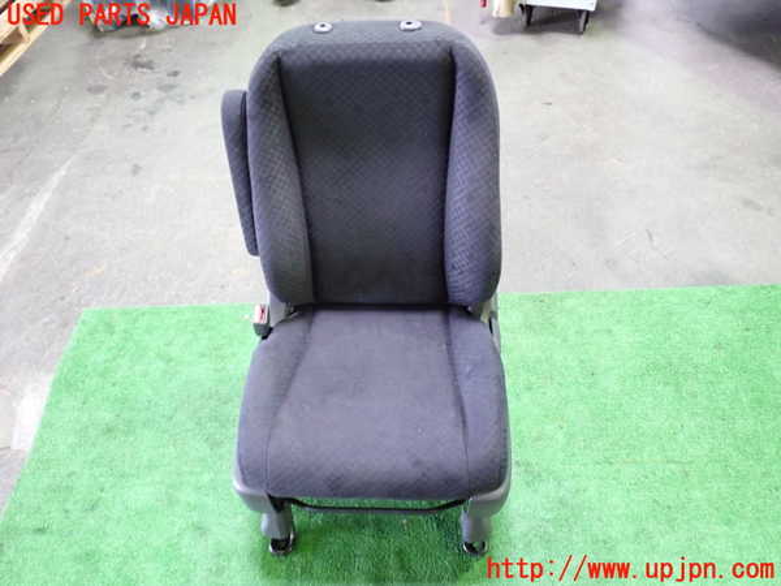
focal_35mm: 28
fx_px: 632
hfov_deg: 63.4
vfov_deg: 49.7
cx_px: 390
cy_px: 293
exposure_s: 1/25
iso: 800
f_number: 2.2
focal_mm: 5.05
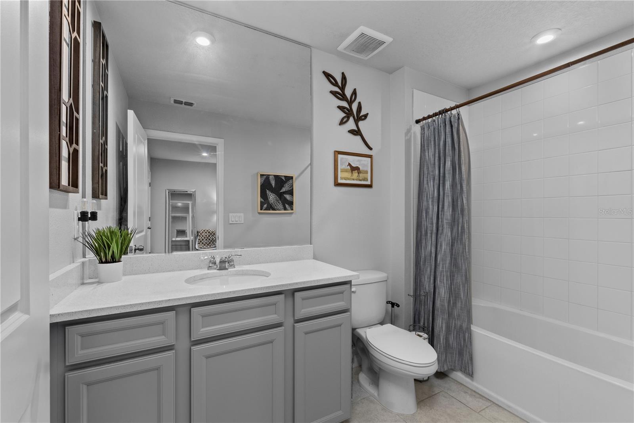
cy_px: 212
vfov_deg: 77.3
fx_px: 264
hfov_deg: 100.4
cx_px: 317
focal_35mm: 15
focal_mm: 10
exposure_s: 1/2
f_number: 9
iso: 400
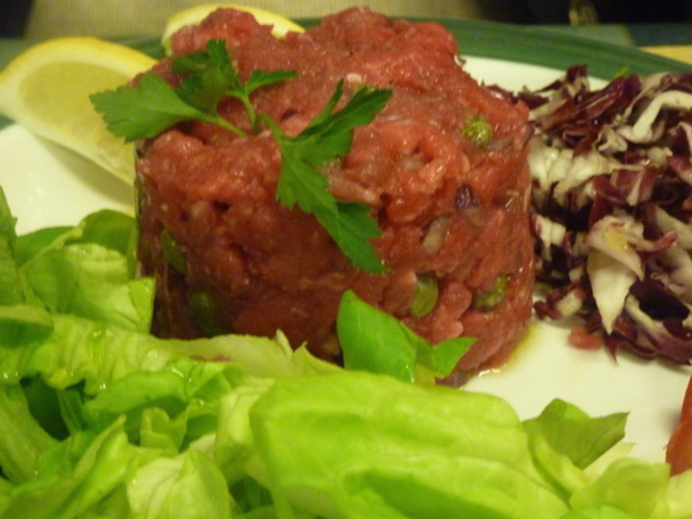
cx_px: 346
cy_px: 260
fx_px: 1559
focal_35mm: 78
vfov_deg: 18.9
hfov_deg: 25.0
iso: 800
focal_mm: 12.8
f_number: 4.2
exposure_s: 1/10
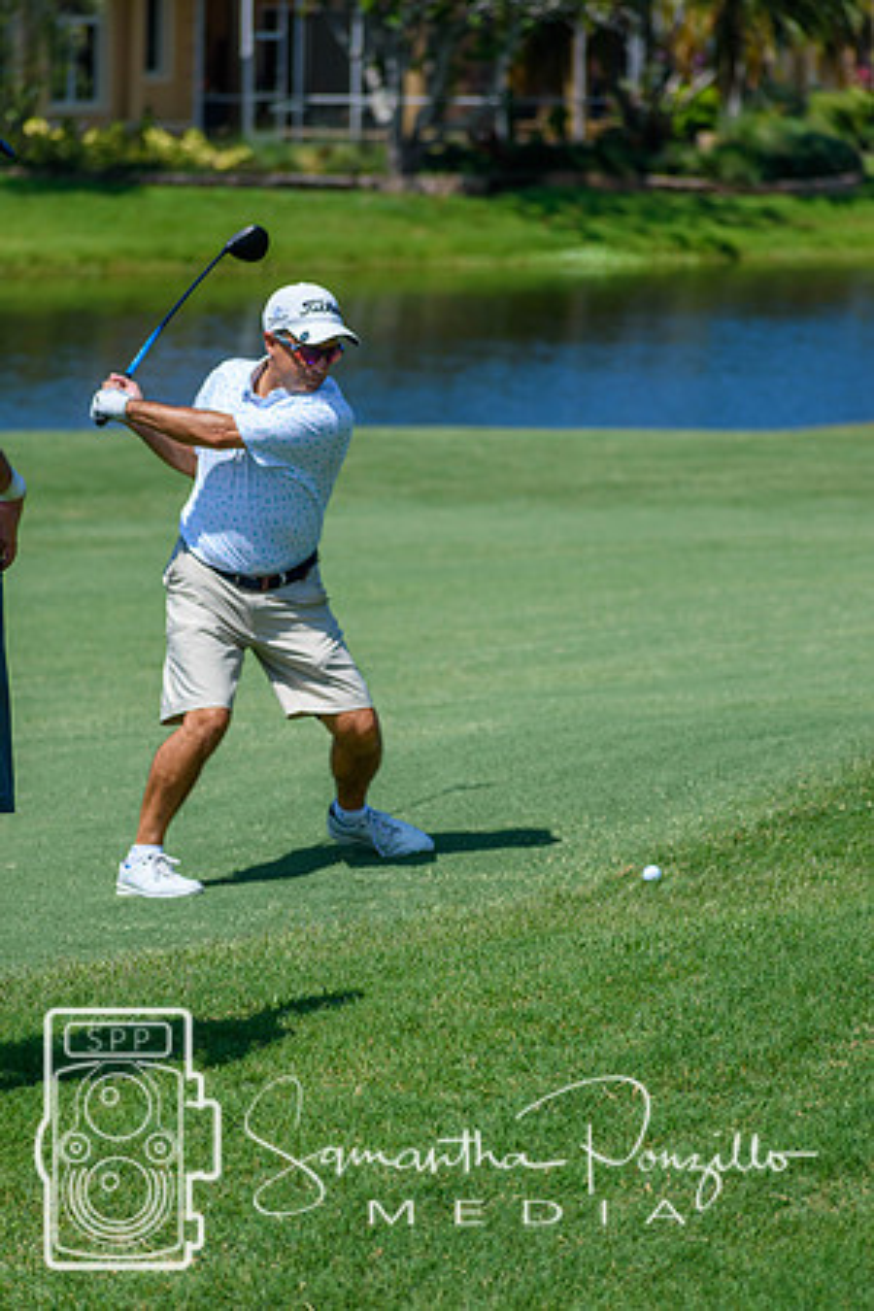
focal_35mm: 232
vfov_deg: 8.9
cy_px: 656
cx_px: 437
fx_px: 8466
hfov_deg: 5.9
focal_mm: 155
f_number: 5.6
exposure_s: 1/2000
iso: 280
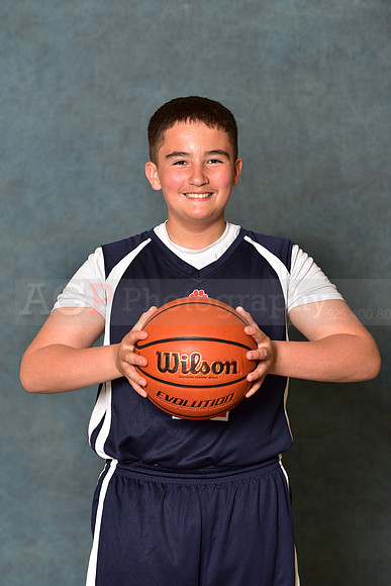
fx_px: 2116
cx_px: 196
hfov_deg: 10.6
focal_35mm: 130
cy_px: 293
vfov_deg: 15.8
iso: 320
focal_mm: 130
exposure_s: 1/200
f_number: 4.5
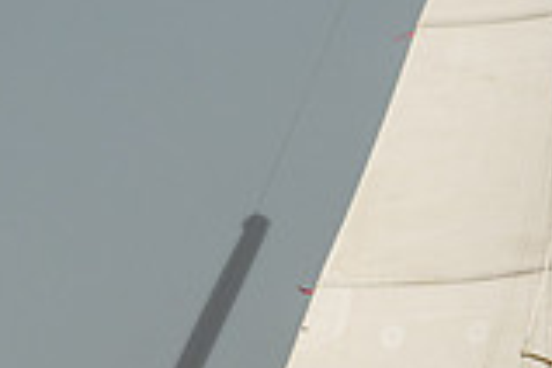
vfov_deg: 1.2
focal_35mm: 1115
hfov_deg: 1.8
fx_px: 17095
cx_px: 836
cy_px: 648
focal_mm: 200
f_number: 6.3
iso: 320
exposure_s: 1/1250
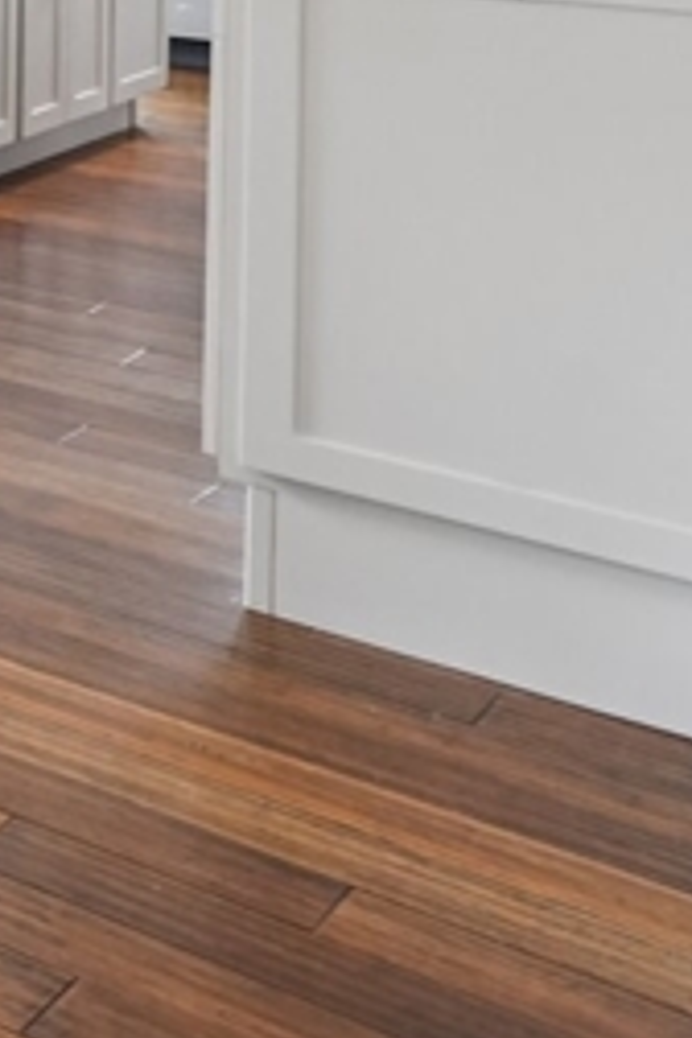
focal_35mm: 65
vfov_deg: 26.6
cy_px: -286
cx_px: -1149
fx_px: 1874
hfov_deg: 13.0
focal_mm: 16
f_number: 8
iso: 800
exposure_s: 1/30
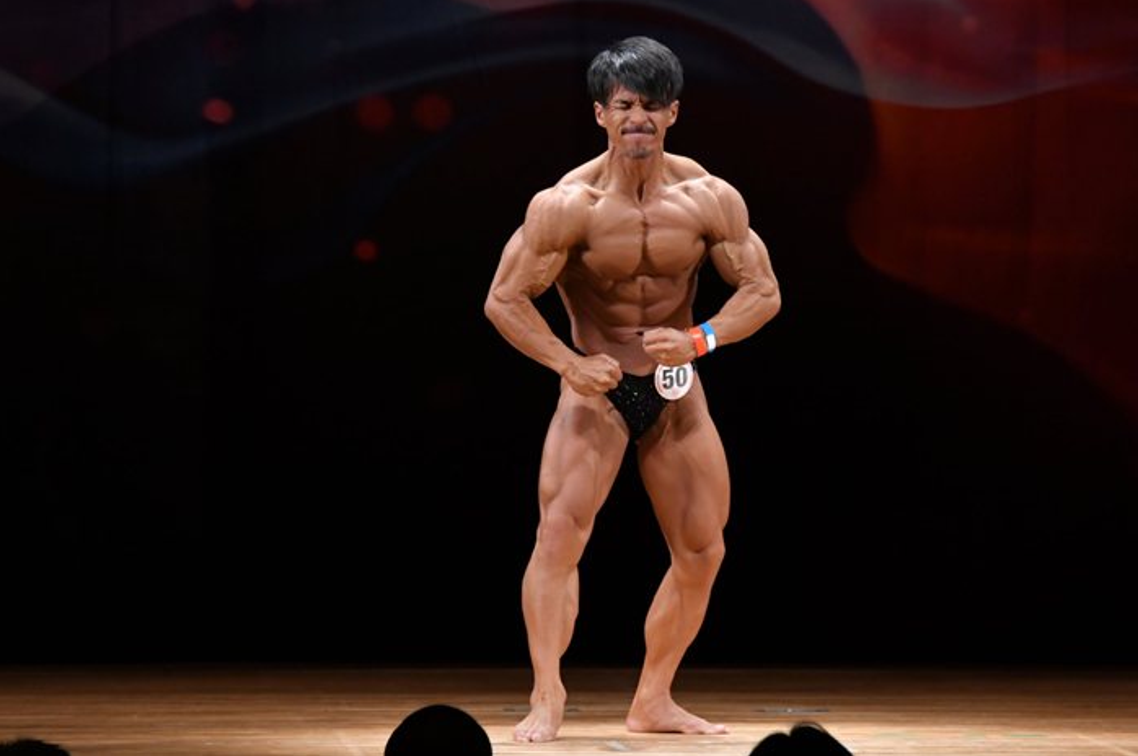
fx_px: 9474
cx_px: 599
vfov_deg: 4.6
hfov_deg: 6.9
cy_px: 337
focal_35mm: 300
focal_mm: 180
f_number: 5.6
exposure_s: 1/400
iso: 3200
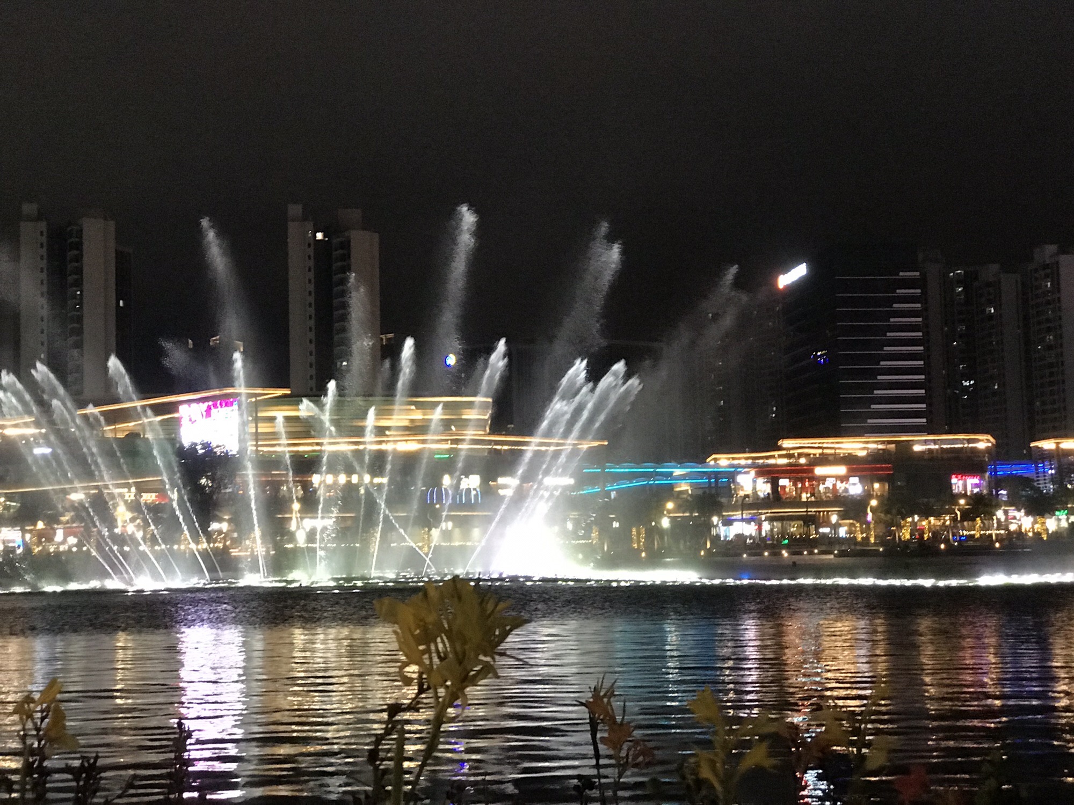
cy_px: 402
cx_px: 537
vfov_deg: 25.7
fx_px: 1768
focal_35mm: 57
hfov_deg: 33.8
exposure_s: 1/61
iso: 800
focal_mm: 6.6
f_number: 2.8
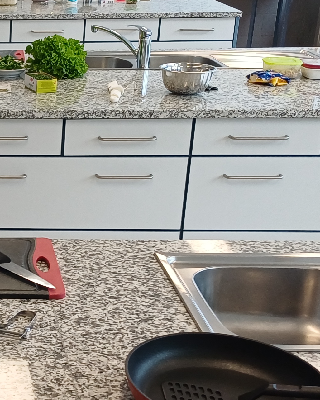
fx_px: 900
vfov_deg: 25.0
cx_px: -88
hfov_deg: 18.8
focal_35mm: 76
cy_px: 226
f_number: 1.8
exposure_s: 1/50
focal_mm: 4.65
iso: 64
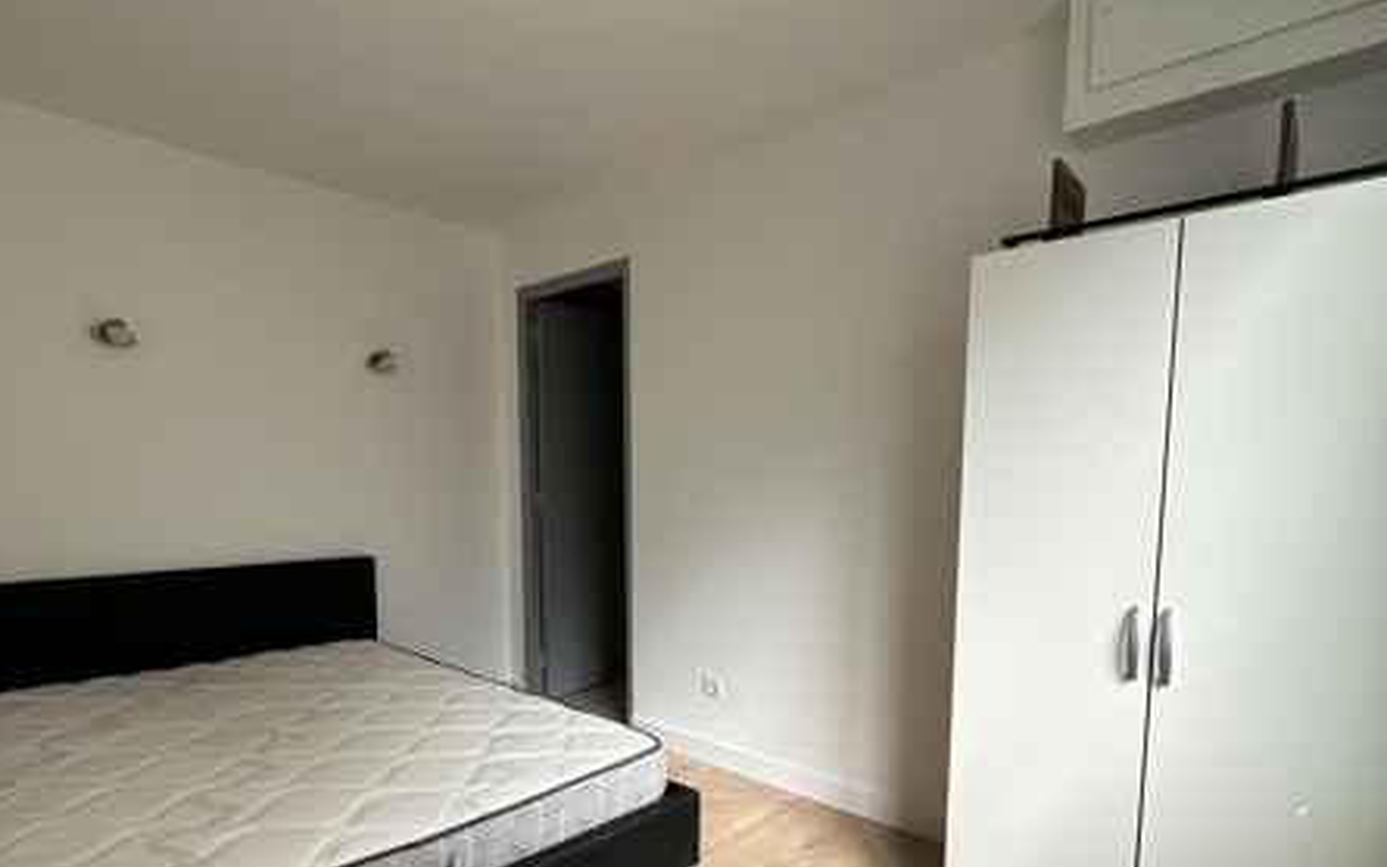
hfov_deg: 85.1
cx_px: 692
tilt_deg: -5.1
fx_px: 756
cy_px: 555
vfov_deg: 58.7
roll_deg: -0.6
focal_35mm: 20
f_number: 2.2
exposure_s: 1/445
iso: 40
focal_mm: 2.22
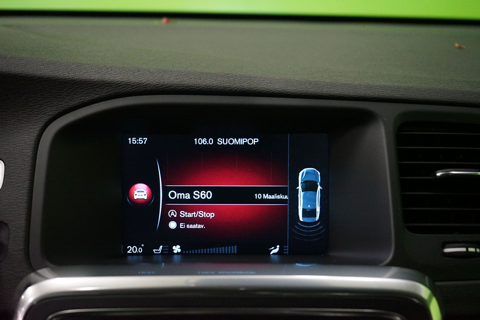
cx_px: 240
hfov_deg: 41.1
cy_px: 160
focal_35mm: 48
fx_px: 640
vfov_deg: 28.1
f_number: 4.5
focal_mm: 48
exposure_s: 1/60
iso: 6400
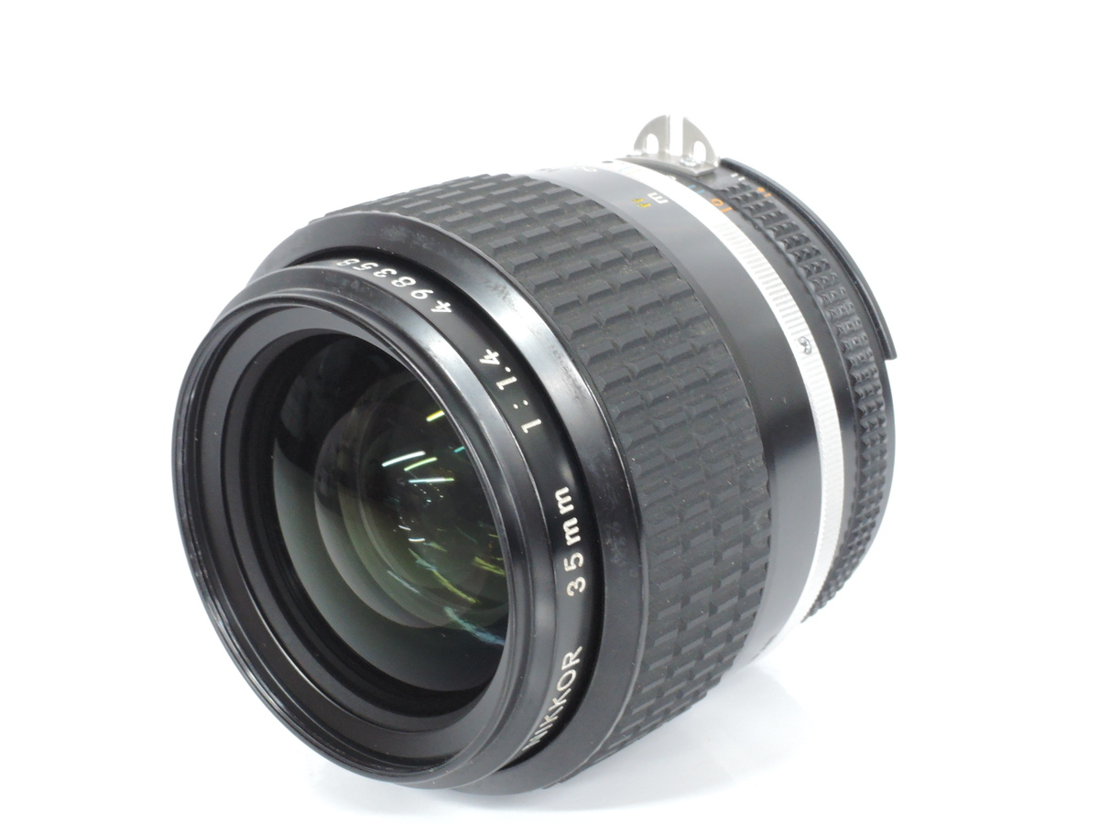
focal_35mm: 67
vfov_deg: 21.9
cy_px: 412
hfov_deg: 29.0
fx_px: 2127
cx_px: 550
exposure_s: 1/6
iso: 800
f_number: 8
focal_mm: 14.3
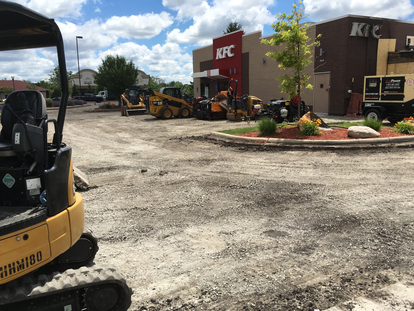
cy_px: 156
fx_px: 347
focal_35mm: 29
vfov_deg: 48.2
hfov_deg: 61.7
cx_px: 207
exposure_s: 1/2262
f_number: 2.2
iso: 25
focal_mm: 4.15
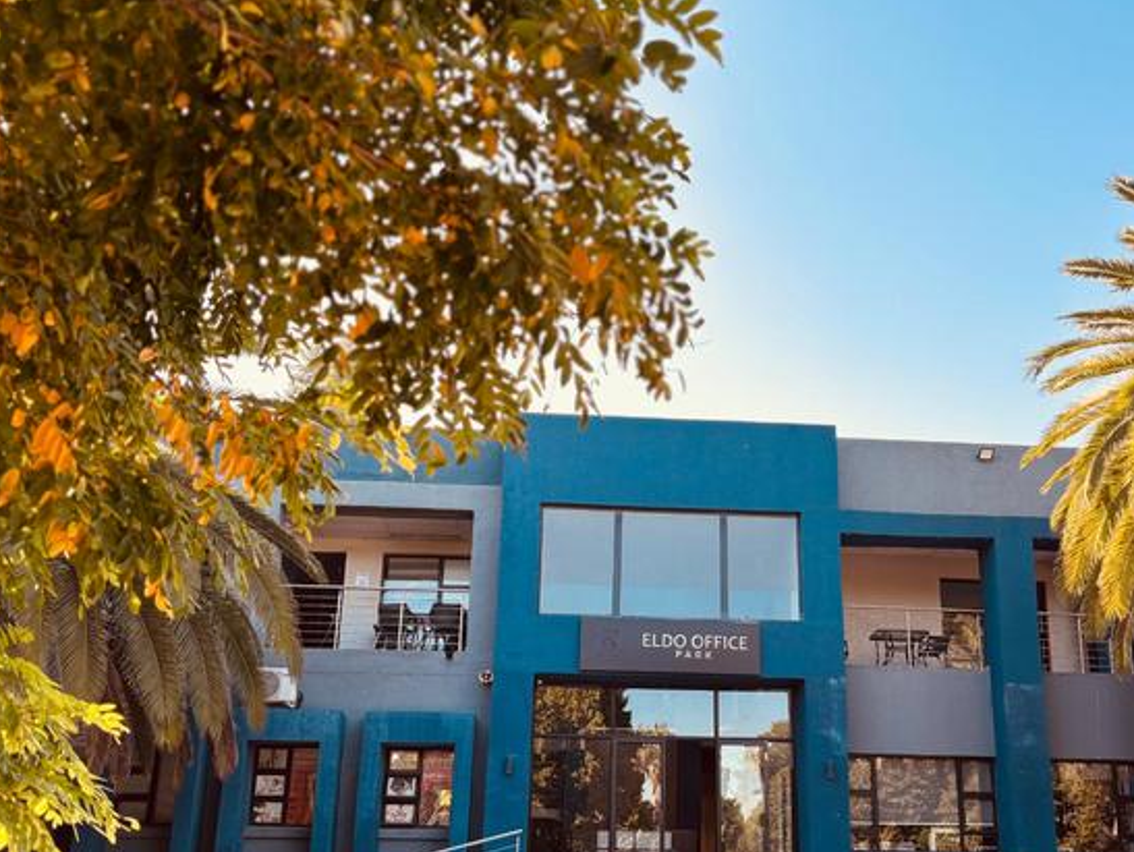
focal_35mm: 38
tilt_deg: +17.0
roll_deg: -0.6
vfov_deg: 37.7
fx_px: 1246
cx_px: 672
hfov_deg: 48.7
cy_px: 500
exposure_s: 1/250
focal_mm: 5.96
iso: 50
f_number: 1.6
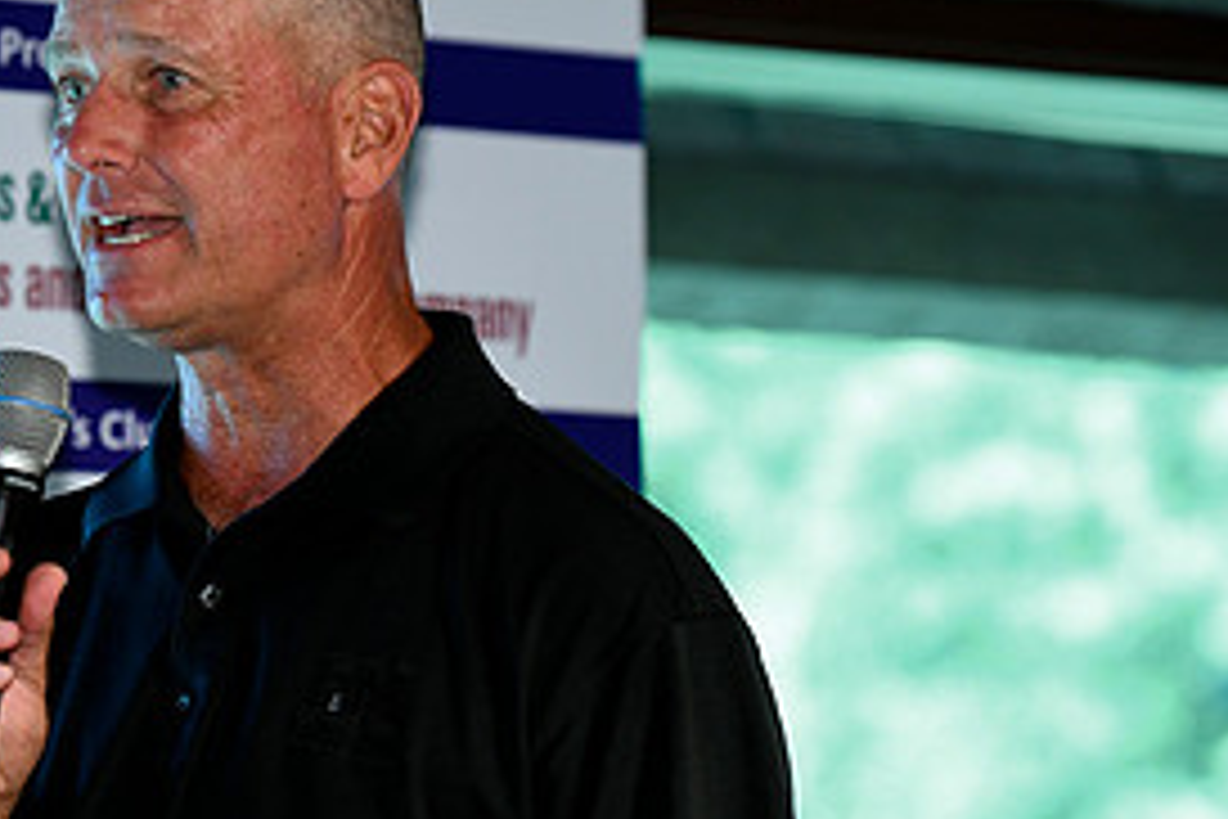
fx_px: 9073
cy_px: 263
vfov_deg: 5.2
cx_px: 450
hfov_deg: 7.7
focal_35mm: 266
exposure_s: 1/200
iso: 800
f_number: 4
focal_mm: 125
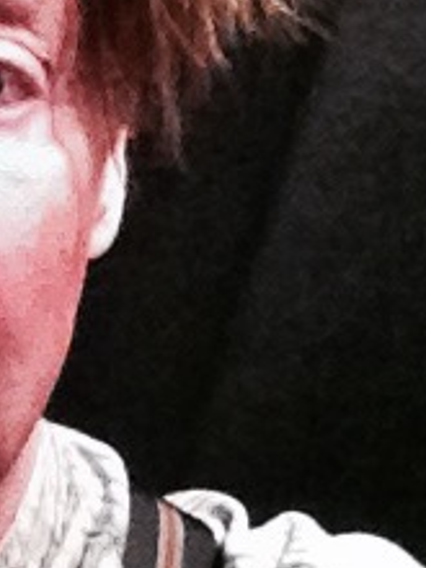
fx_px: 1674
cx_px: -134
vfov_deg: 19.2
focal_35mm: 102
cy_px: 212
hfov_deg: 13.9
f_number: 2.4
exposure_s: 1/30
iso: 1250
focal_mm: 1.85
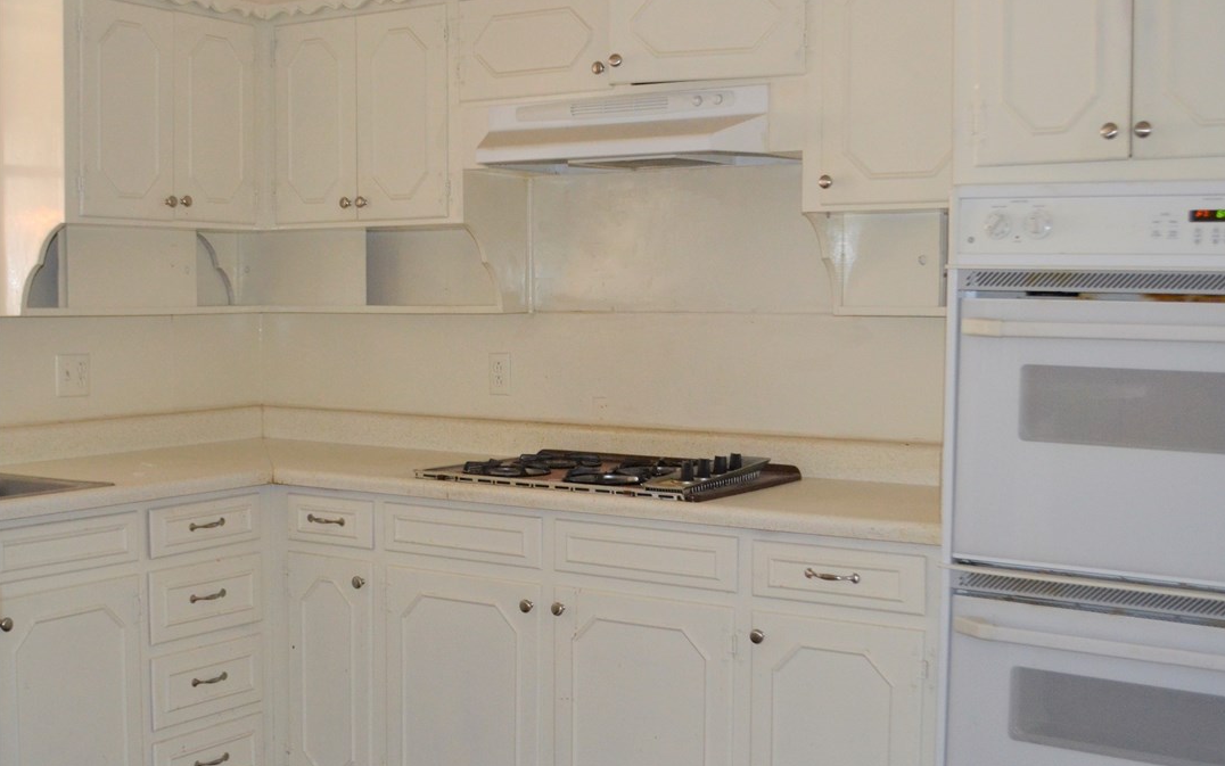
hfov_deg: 52.7
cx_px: 615
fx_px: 1236
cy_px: 361
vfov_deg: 34.4
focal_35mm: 37
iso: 1100
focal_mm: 24
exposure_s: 1/60
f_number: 4
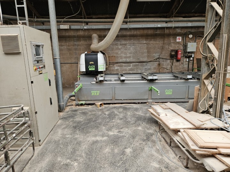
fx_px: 153
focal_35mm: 23
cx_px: 115
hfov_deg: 73.9
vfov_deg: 58.9
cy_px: 86
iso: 250
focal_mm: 5.4
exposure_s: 1/100
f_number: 1.8
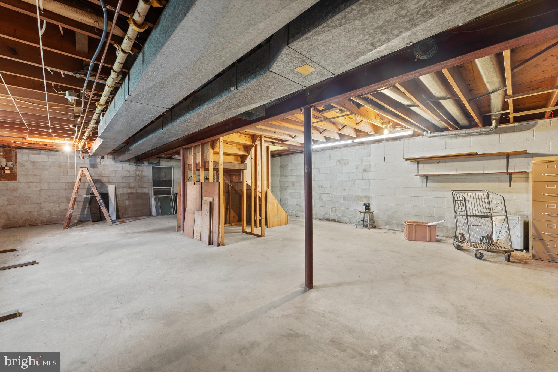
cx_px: 279
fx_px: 217
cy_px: 186
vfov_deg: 81.2
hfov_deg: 104.3
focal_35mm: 14
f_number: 8
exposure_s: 1.3
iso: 100
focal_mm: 14
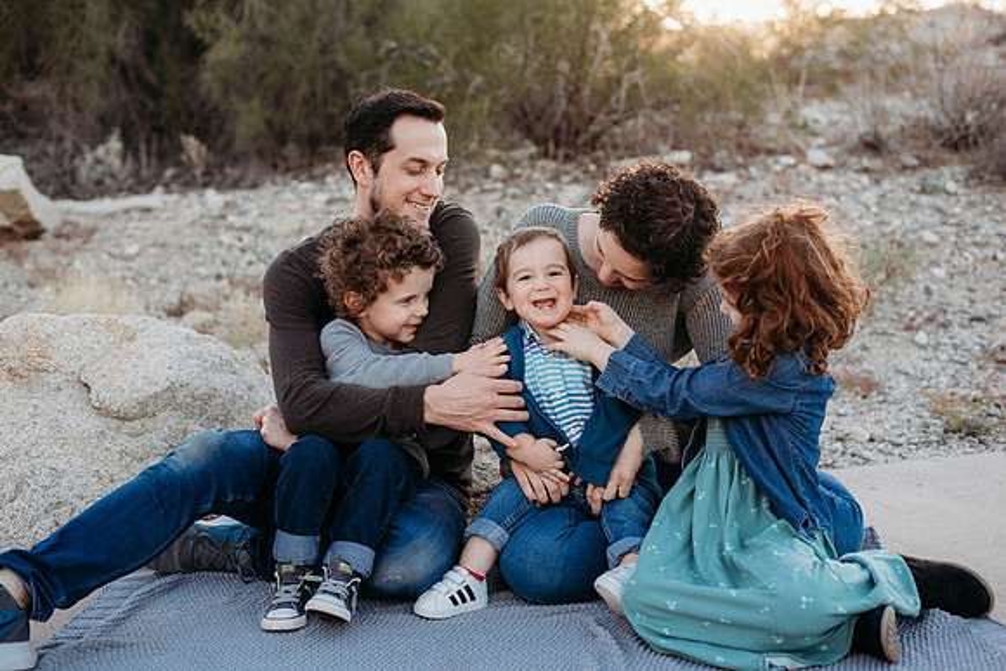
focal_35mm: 50
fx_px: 1397
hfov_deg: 39.6
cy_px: 336
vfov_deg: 27.0
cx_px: 503
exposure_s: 1/640
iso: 250
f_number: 2.8
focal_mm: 50
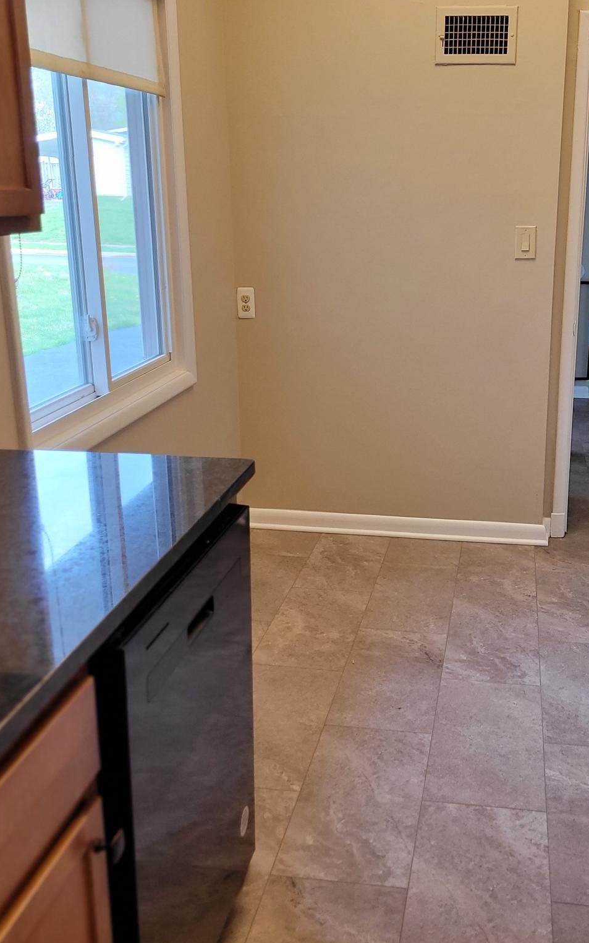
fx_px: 950
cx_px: 400
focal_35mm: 37
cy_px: 471
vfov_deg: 52.8
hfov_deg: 34.1
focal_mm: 5.4
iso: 200
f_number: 1.8
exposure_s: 1/120
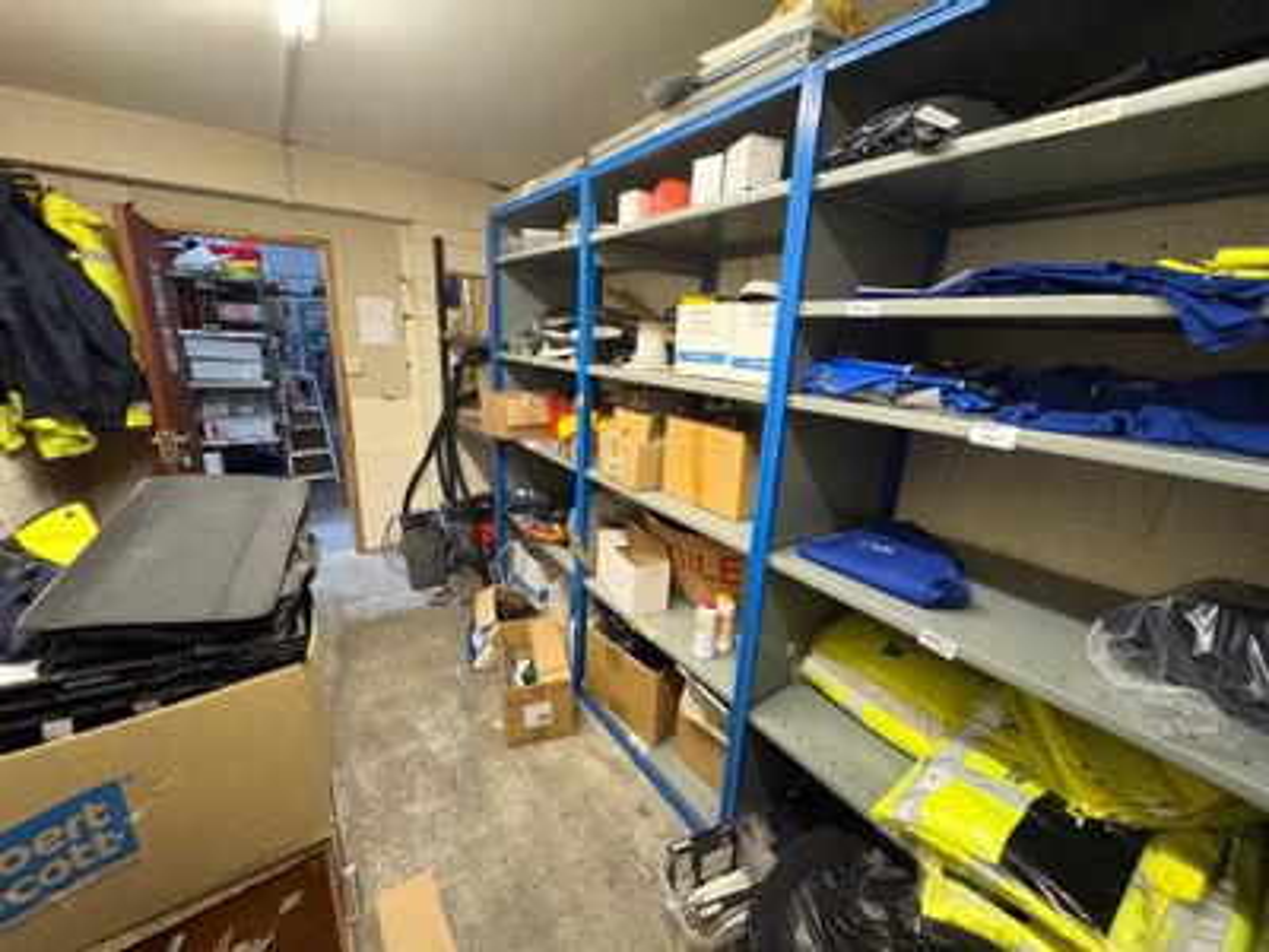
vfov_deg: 85.7
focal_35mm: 14
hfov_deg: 102.1
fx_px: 513
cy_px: 476
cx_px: 634
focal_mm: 2.22
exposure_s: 1/50
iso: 640
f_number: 2.2
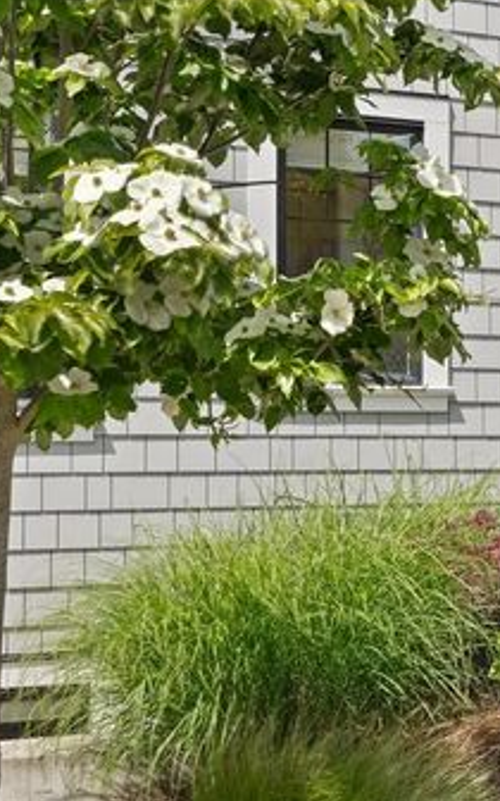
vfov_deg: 30.2
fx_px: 1483
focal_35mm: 68
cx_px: 688
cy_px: 403
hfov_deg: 17.7
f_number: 11
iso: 320
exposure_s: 1/200
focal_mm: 35
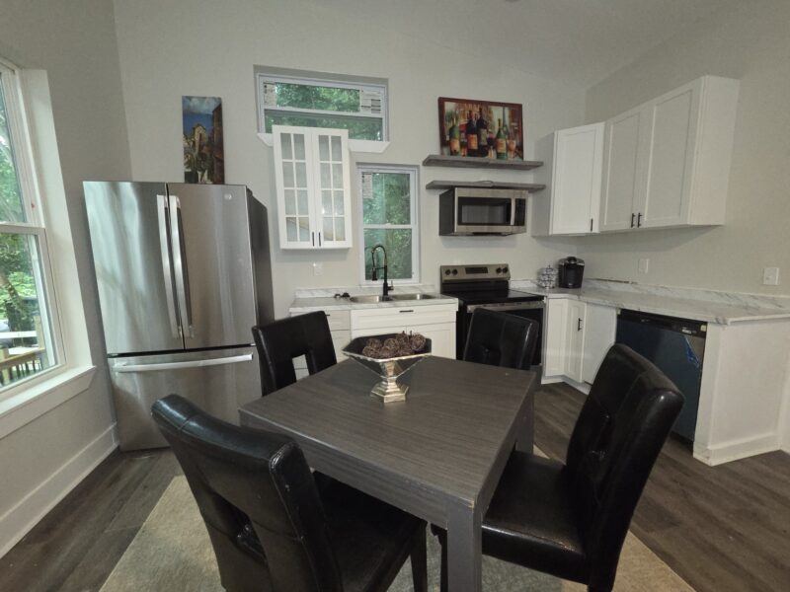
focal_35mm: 13
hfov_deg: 106.2
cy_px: 296
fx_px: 297
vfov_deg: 89.9
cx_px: 395
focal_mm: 2.2
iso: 500
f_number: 2.2
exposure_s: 1/30
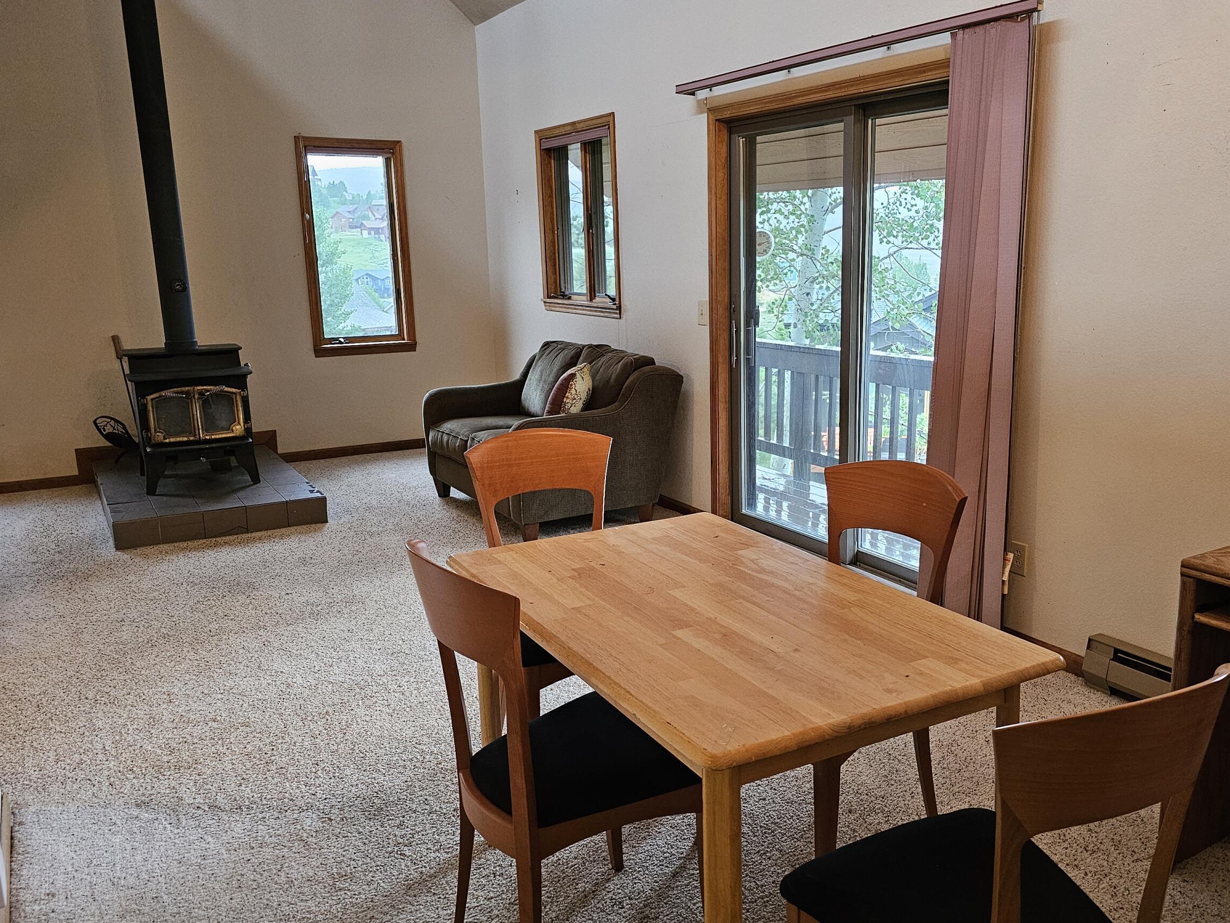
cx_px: 693
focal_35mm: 30
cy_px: 494
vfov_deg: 46.8
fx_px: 1066
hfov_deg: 59.8
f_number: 1.7
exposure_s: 1/60
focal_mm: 6.3
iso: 500
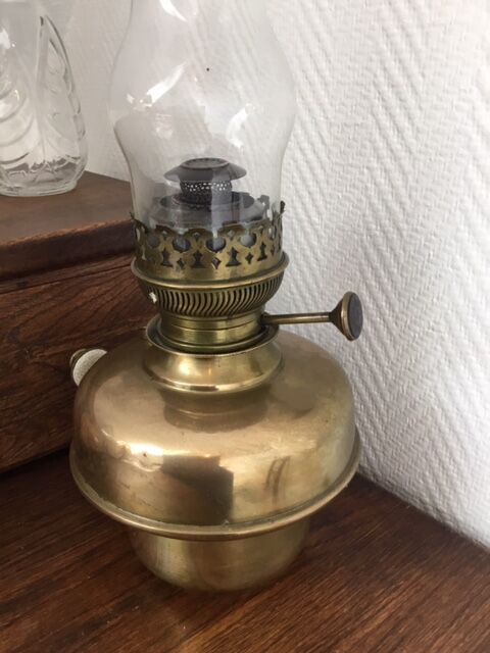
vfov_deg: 58.4
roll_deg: +1.6
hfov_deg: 45.4
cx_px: 245
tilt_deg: -24.9
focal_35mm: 31
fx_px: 585
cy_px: 326
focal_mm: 3.3
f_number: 2.4
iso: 80
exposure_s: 1/33
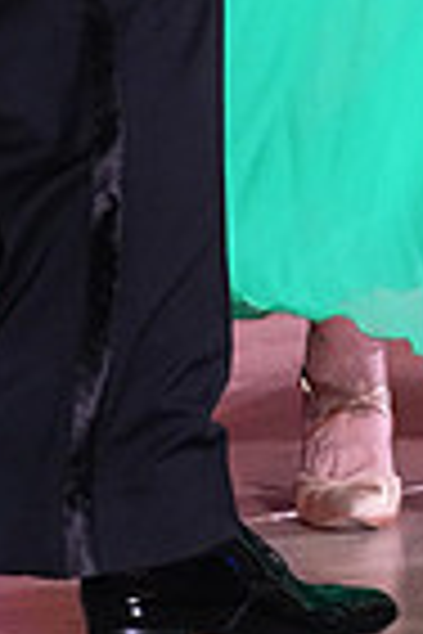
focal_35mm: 600
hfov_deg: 2.3
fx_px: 10574
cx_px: 205
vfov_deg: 3.4
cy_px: -499
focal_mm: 146
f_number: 5
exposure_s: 1/400
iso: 8000
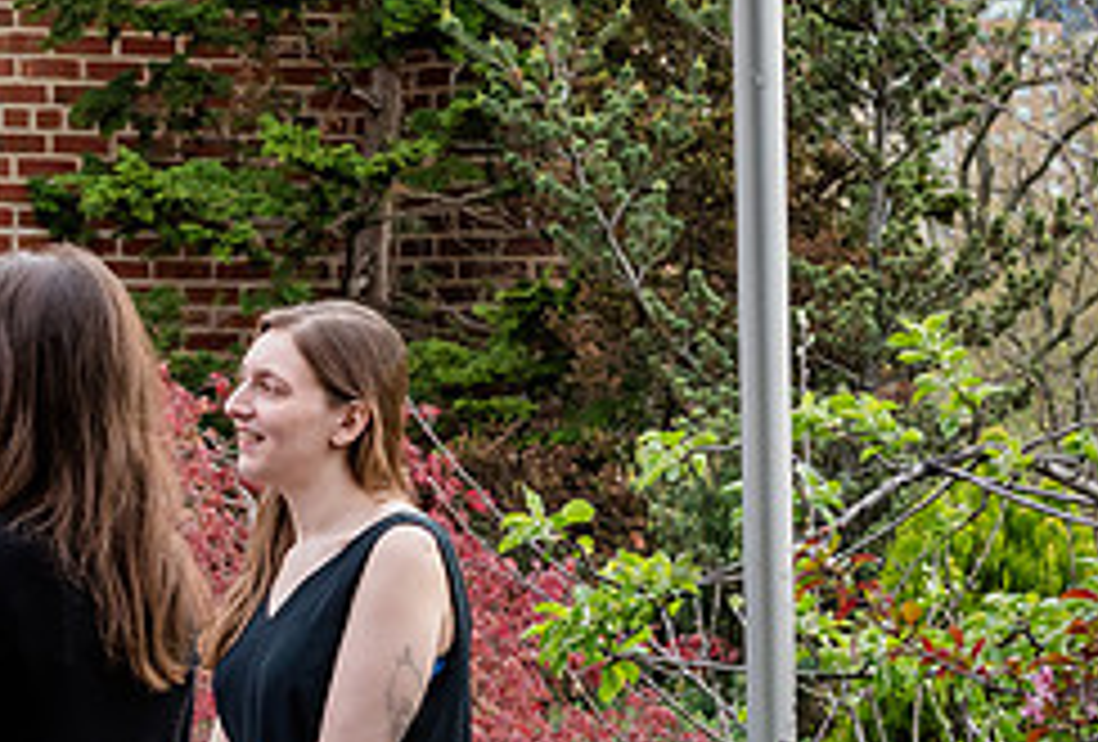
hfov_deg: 12.8
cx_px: 98
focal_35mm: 159
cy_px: 614
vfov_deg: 8.7
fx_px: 4871
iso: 1000
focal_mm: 50
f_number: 4.5
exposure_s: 1/200
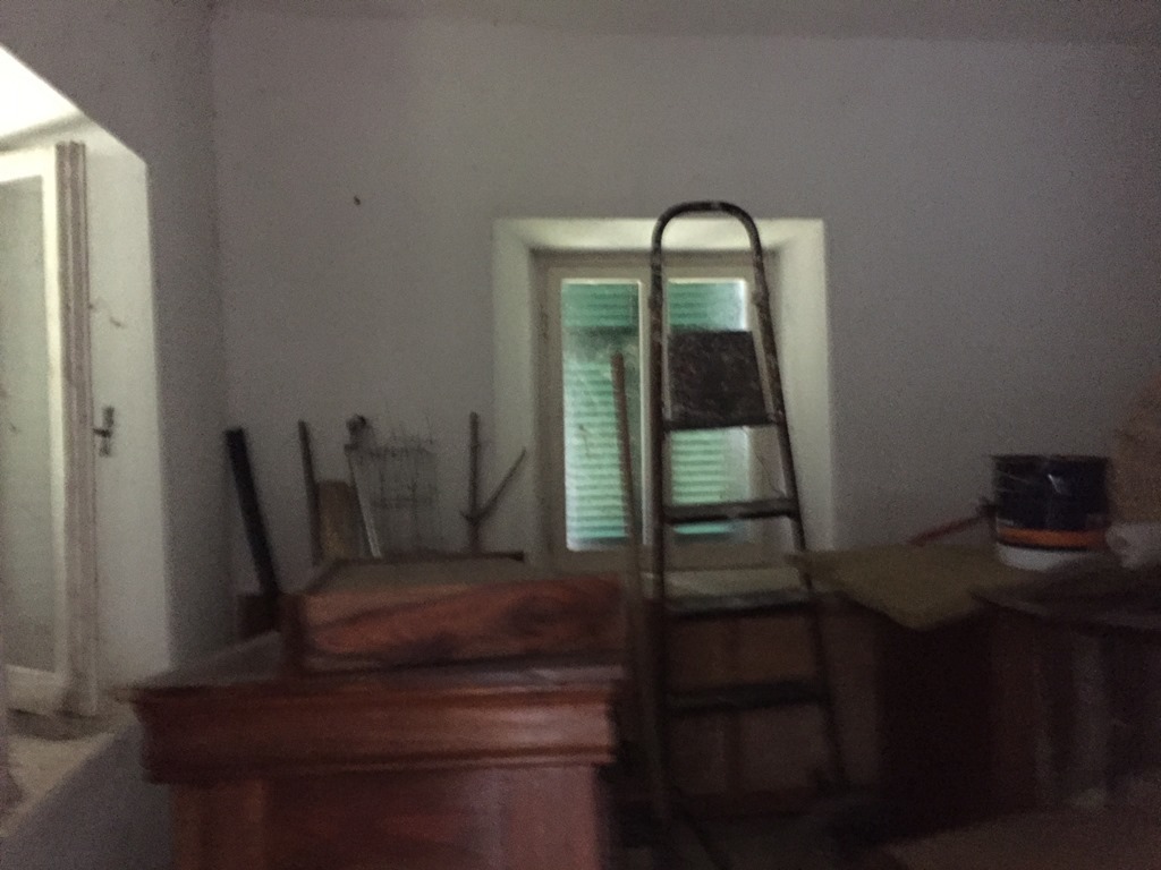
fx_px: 973
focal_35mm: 29
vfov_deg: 48.2
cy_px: 435
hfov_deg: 61.7
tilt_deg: +0.5
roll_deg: +2.0
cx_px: 580
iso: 1000
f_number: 2.2
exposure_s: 1/17
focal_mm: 4.15
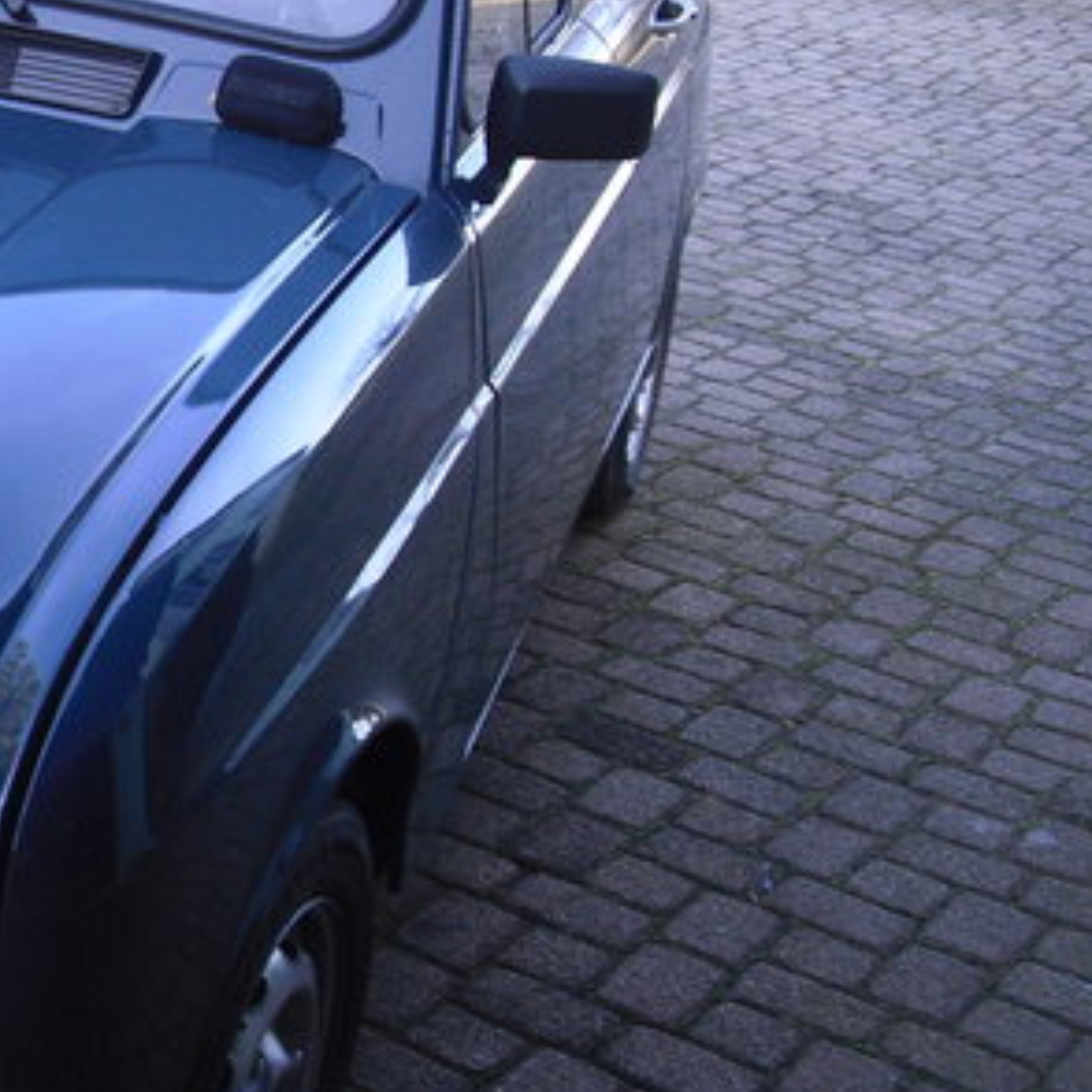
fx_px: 2855
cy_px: 429
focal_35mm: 80
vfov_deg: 21.6
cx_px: -126
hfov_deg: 20.6
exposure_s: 1/80
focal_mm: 6.2
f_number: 2.8
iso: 100
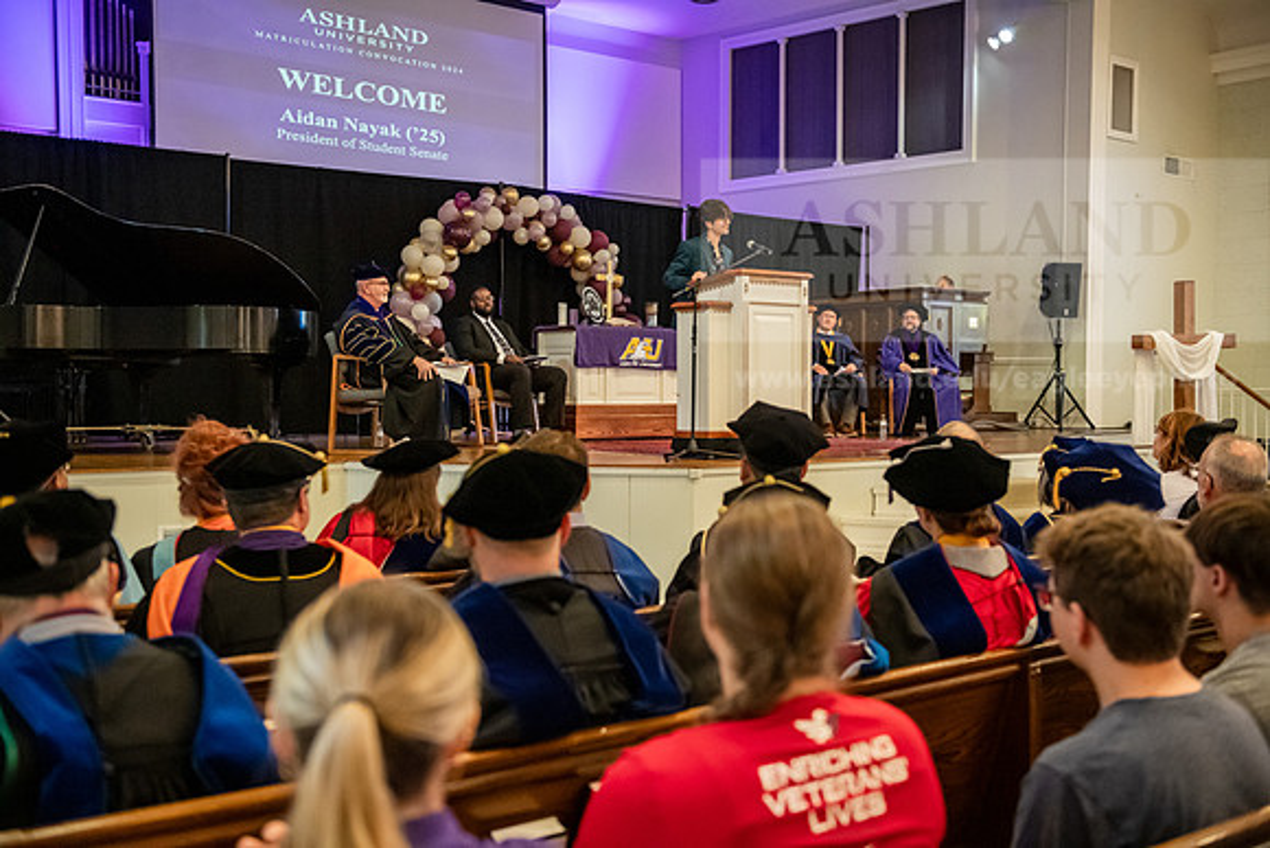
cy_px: 424
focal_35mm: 42
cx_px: 635
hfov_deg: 46.4
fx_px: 1482
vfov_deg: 31.9
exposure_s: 1/160
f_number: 3.2
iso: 5000
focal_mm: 42
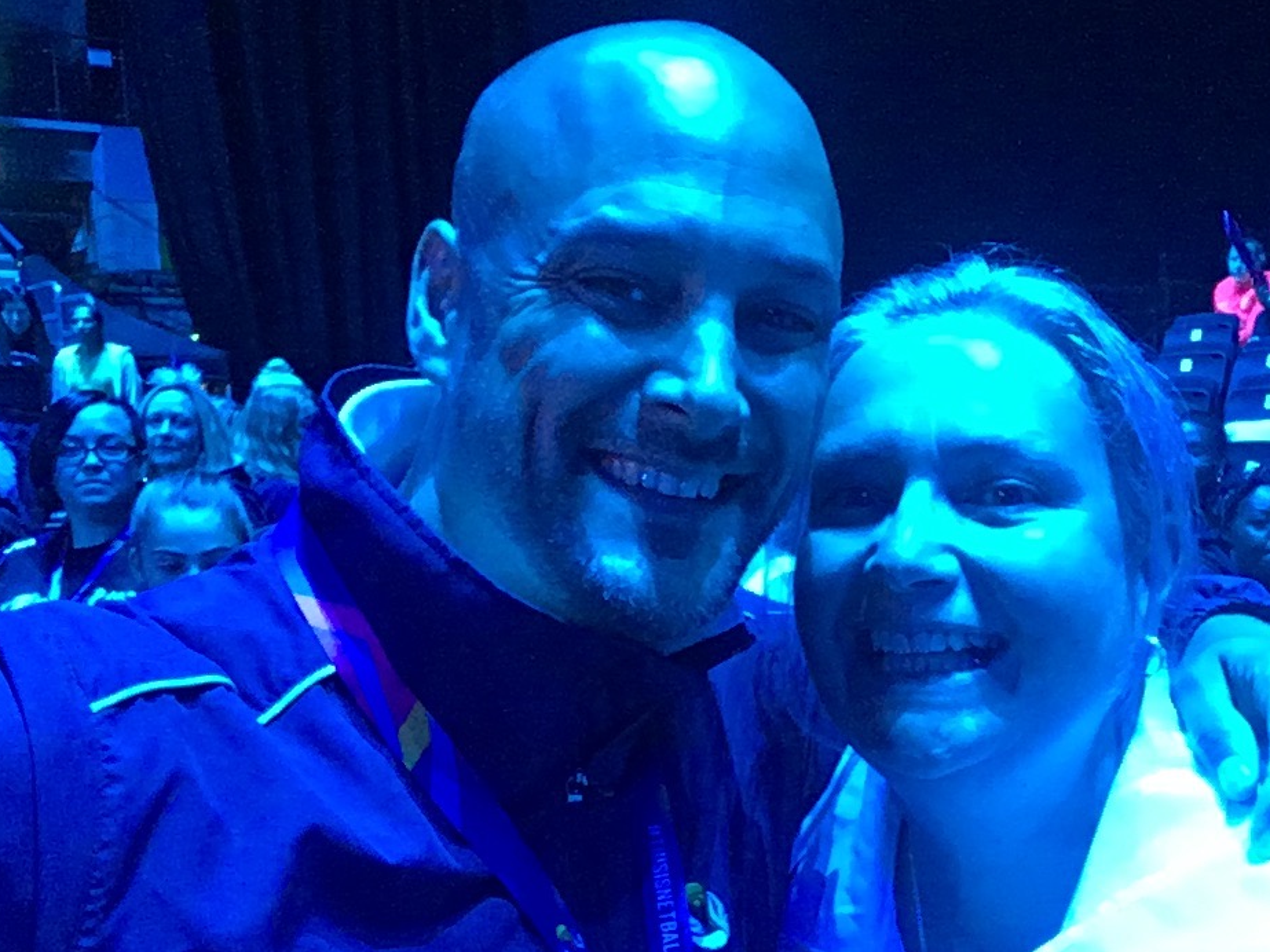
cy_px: 581
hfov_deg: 43.6
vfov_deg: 33.5
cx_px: 775
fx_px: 1577
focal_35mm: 43
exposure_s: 1/17
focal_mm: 2.15
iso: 640
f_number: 2.4
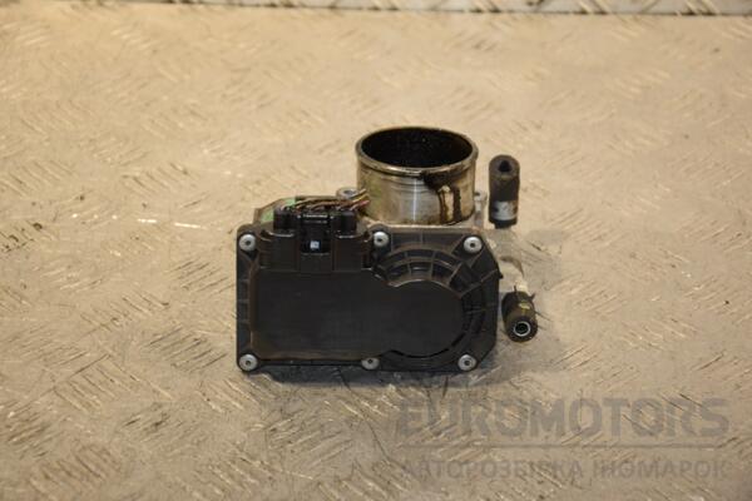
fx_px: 2193
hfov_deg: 19.5
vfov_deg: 13.0
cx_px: 376
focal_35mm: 105
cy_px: 250
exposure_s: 1/160
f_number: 5.3
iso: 800
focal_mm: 70
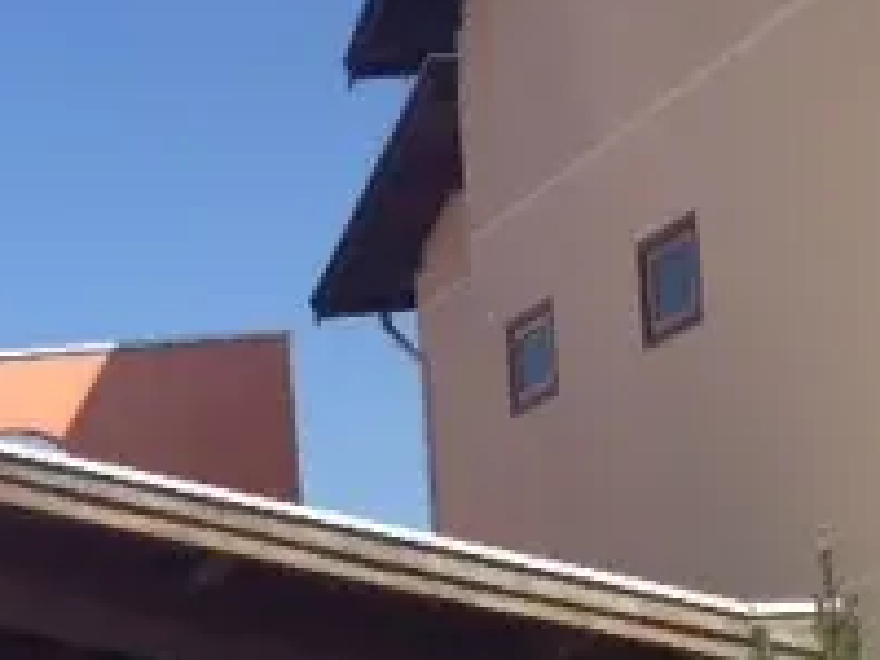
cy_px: 805
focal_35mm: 112
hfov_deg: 16.1
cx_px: -427
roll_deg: +4.4
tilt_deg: -1.5
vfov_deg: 12.9
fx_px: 2847
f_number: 2.4
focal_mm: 4.28
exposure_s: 1/1534
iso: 50
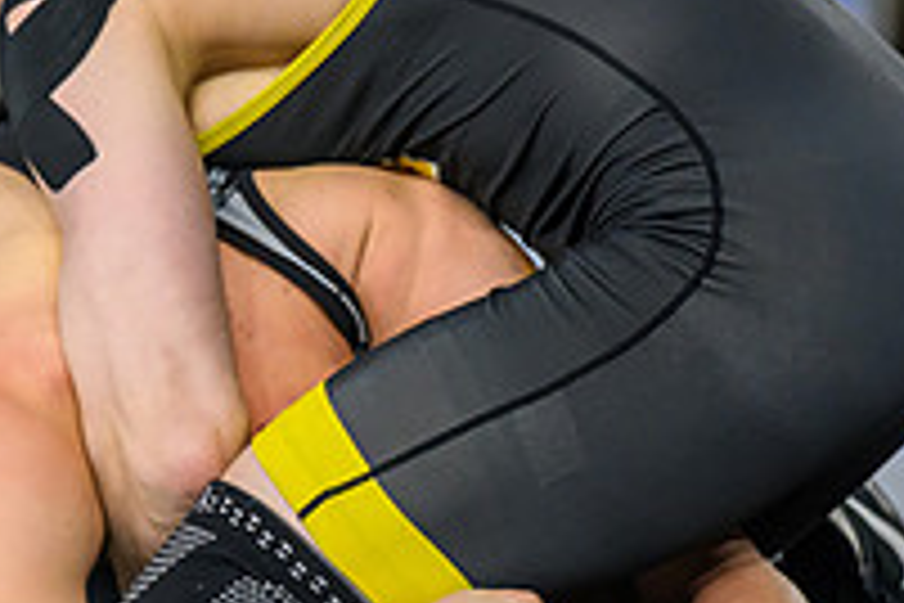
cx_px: 81
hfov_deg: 3.6
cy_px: 236
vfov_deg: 2.4
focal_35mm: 576
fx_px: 14463
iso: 2500
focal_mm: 200
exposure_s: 1/800
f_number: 2.8
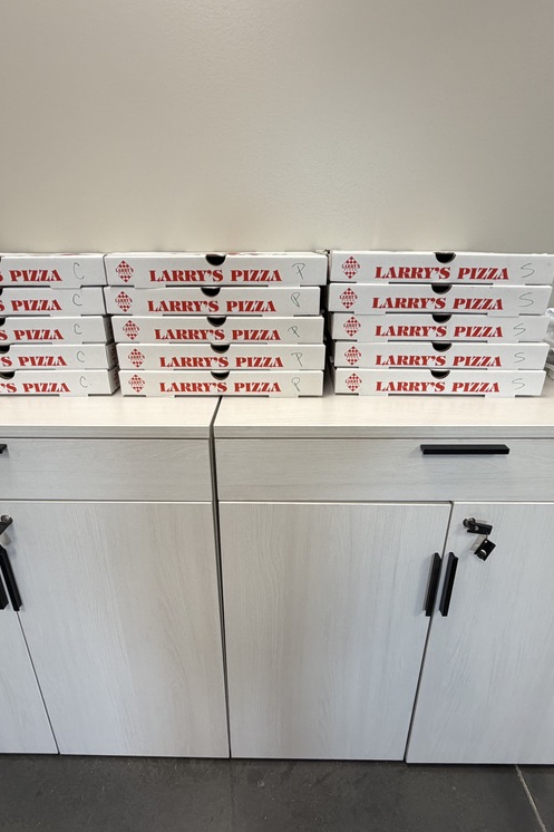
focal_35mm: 20
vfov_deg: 84.0
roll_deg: -0.5
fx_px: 462
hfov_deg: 61.9
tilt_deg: -23.9
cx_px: 274
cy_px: 419
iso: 200
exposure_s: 1/120
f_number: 2.2
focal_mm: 2.22
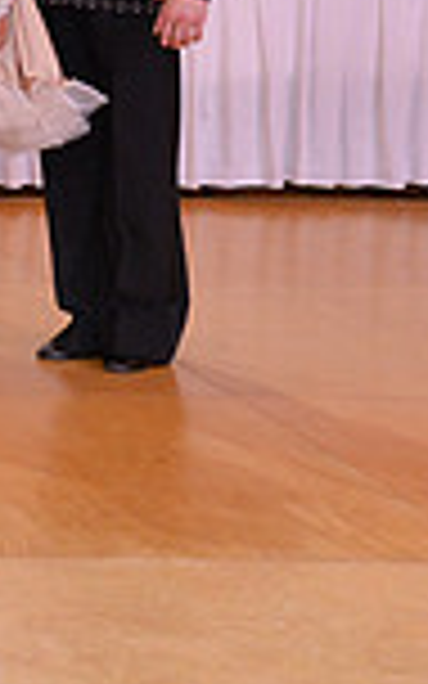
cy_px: -70
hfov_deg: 7.4
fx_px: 2893
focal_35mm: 155
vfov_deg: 13.2
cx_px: -861
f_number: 5.6
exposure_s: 1/250
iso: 1600
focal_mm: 40
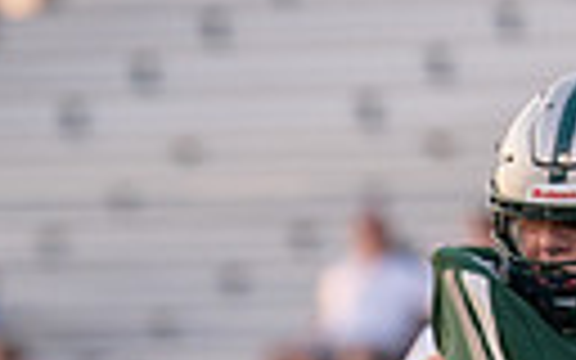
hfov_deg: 1.7
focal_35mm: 1244
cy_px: 638
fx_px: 19528
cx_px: -29
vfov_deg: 1.1
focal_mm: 197
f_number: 2.8
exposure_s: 1/1250
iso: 500
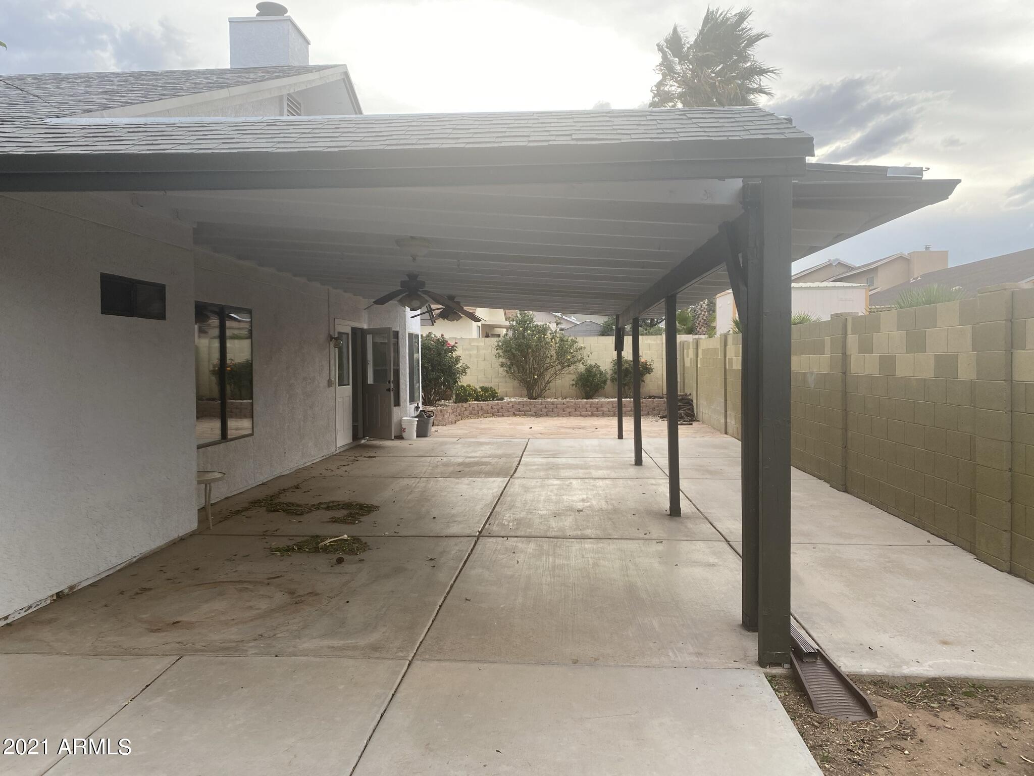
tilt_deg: -1.6
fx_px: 777
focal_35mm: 26
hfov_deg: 67.3
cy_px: 388
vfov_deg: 53.1
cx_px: 517
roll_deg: -0.2
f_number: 1.8
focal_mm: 4.25
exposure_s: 1/340
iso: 32
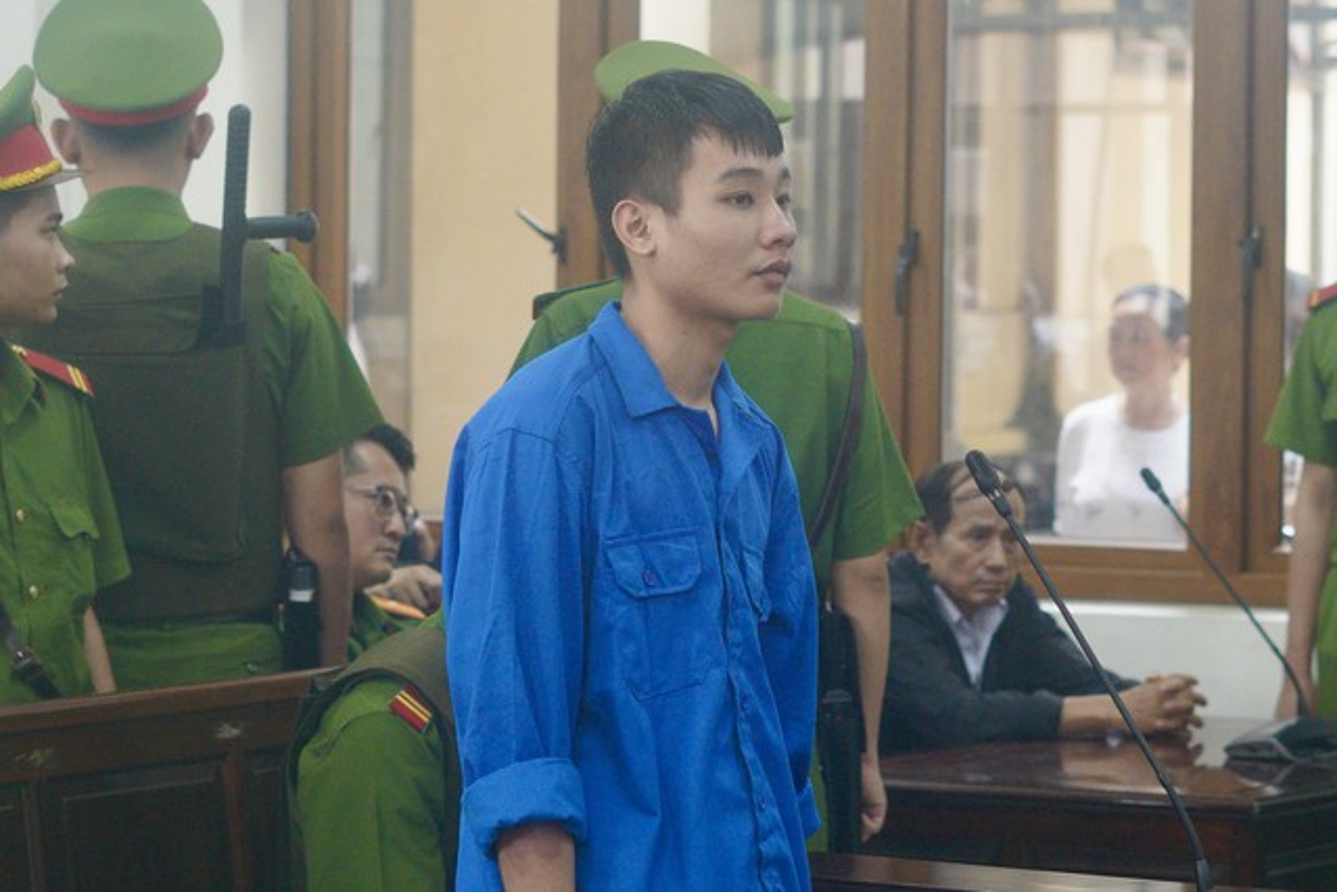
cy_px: 446
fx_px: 2786
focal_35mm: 75
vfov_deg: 18.2
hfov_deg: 27.0
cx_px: 668
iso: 1600
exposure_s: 1/320
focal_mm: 50
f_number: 2.8
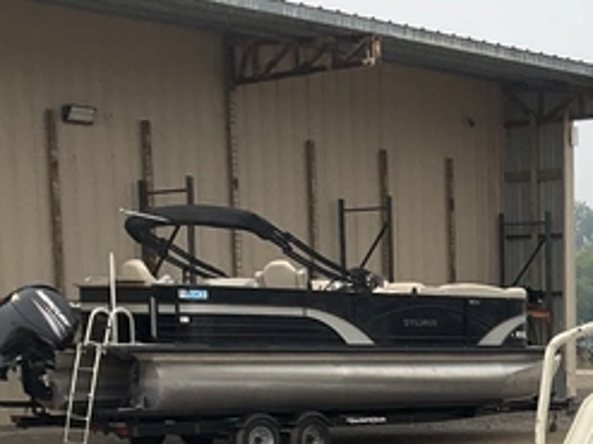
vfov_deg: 15.8
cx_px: 720
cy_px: 604
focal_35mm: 88
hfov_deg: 20.7
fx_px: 1507
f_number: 1.8
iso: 25
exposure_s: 1/1786
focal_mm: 3
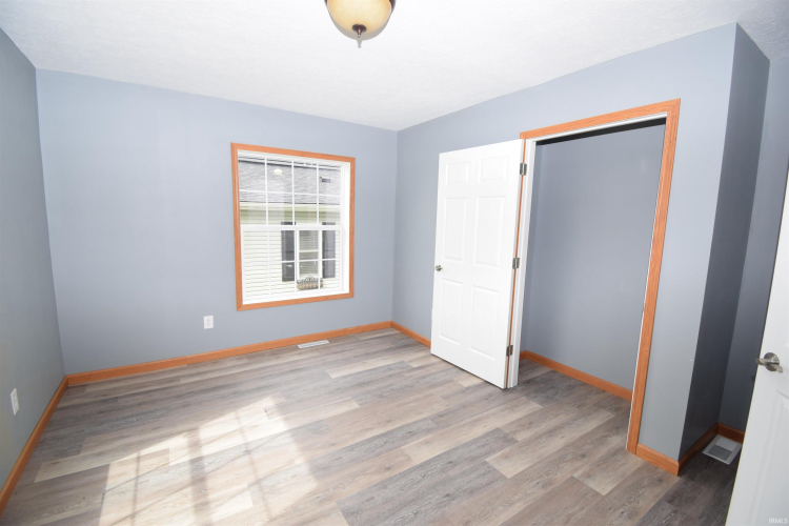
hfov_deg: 100.4
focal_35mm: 15
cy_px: 263
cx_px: 394
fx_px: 329
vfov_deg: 77.3
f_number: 6.3
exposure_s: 1/160
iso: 400
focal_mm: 10
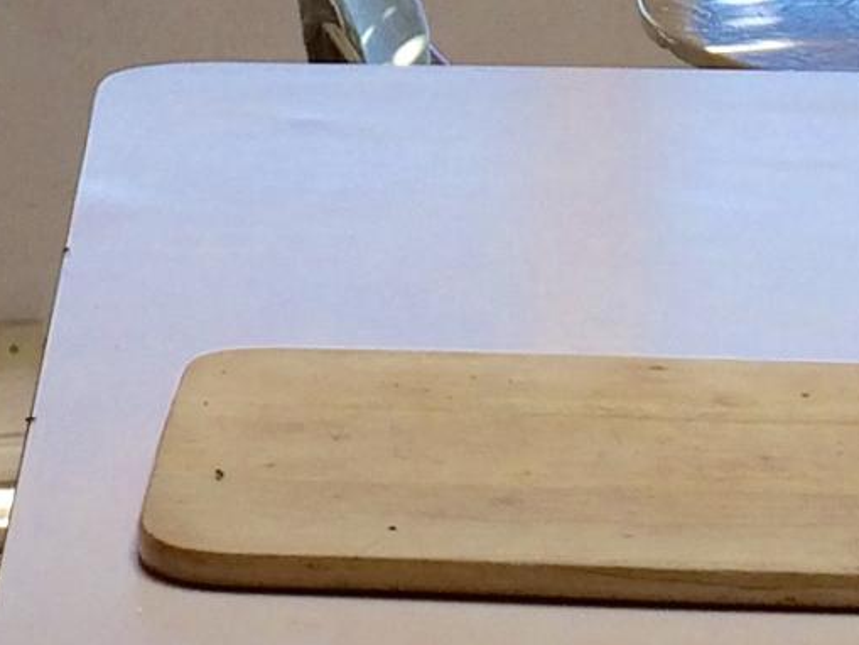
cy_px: -425
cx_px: 297
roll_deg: -1.6
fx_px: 4244
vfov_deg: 8.4
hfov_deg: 11.5
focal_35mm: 171
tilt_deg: -5.4
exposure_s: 1/120
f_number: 2.2
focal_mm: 4.15
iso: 64
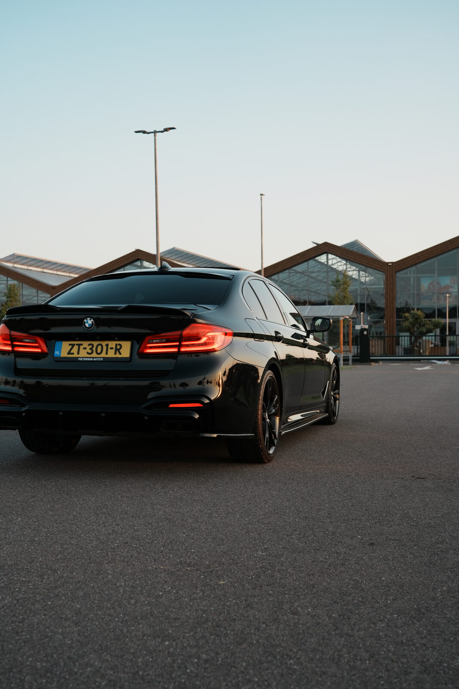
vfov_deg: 47.4
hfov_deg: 32.6
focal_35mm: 41
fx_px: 784
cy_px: 344
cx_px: 230
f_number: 4.5
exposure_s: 1/250
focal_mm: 41
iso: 200
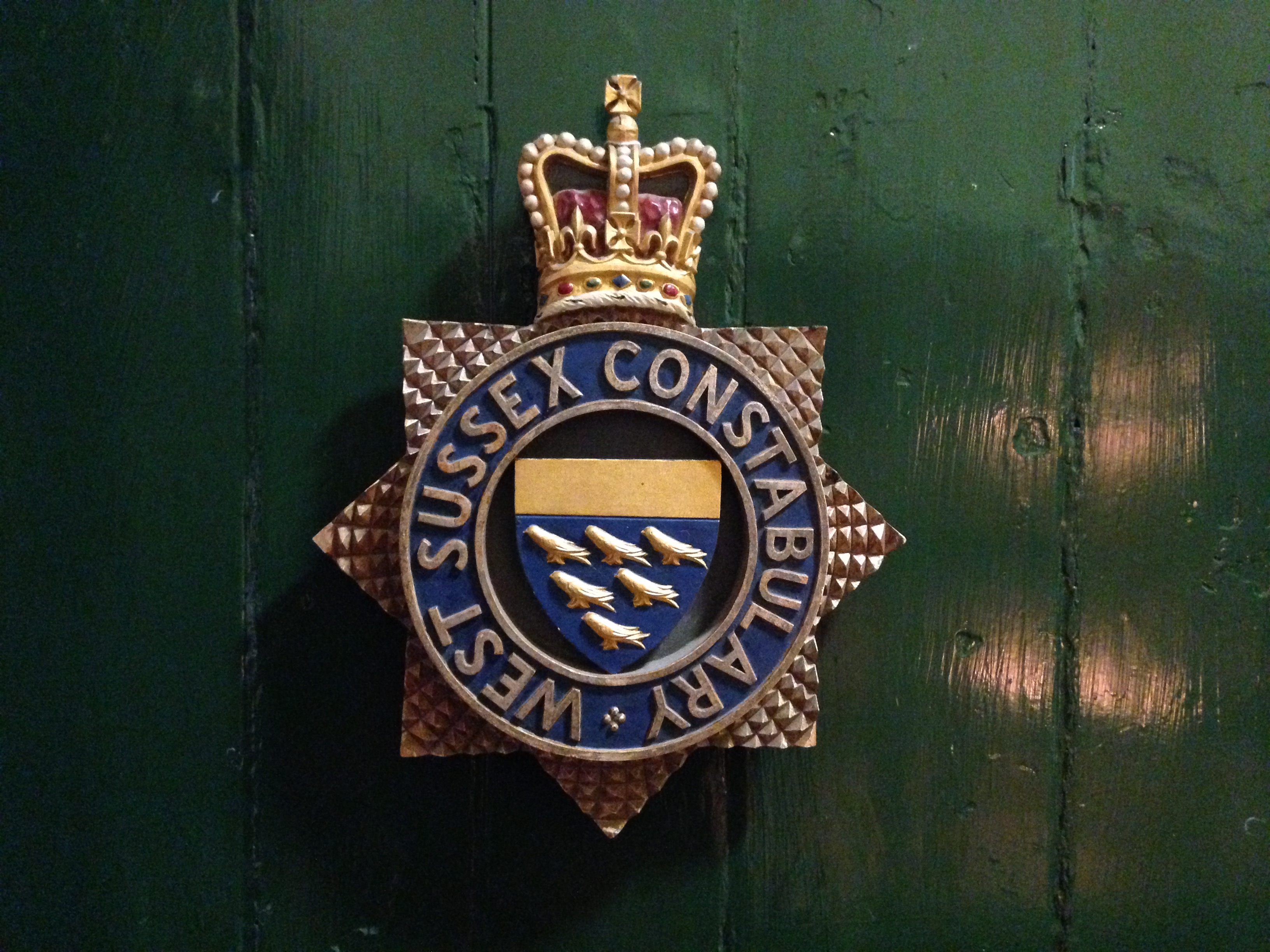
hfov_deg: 55.4
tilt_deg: -3.7
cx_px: 635
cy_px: 476
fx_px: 1211
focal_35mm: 33
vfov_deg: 42.9
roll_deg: -1.1
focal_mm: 4.12
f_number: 2.4
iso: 800
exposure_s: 1/15
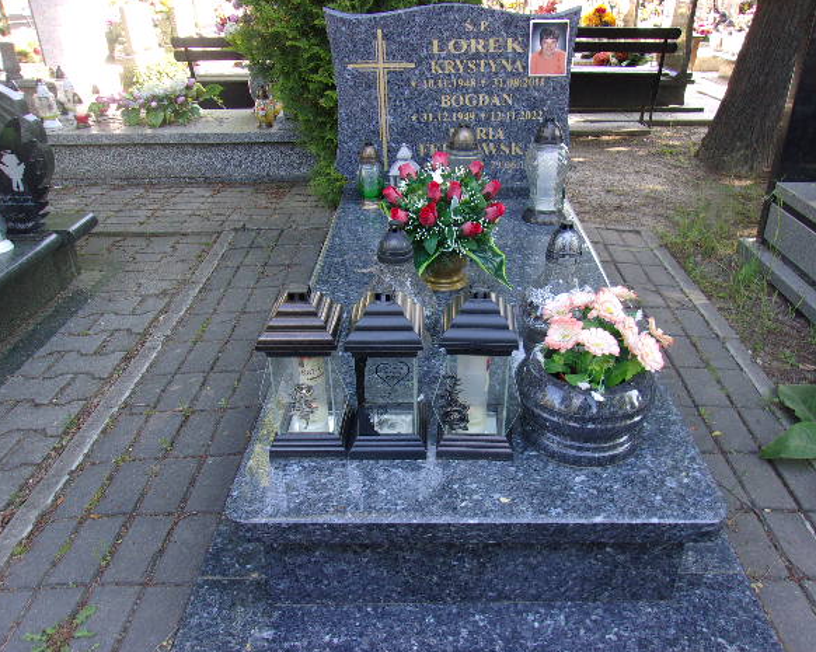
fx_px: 700
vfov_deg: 49.9
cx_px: 436
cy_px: 318
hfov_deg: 60.4
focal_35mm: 29
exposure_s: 1/70
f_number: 3
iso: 80
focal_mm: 4.9
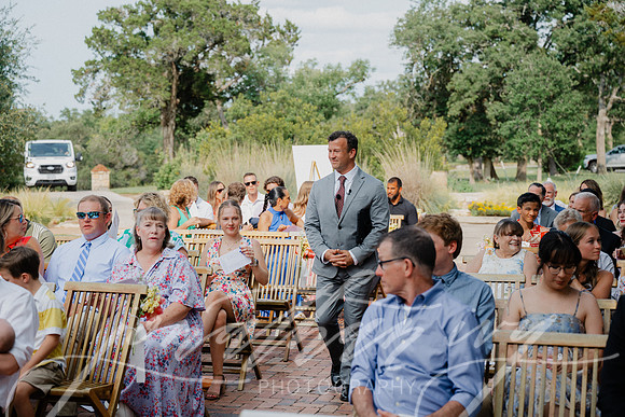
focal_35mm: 66
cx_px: 312
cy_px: 208
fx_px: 1146
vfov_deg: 20.6
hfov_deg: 30.5
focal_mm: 66
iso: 125
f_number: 3.5
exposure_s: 1/640
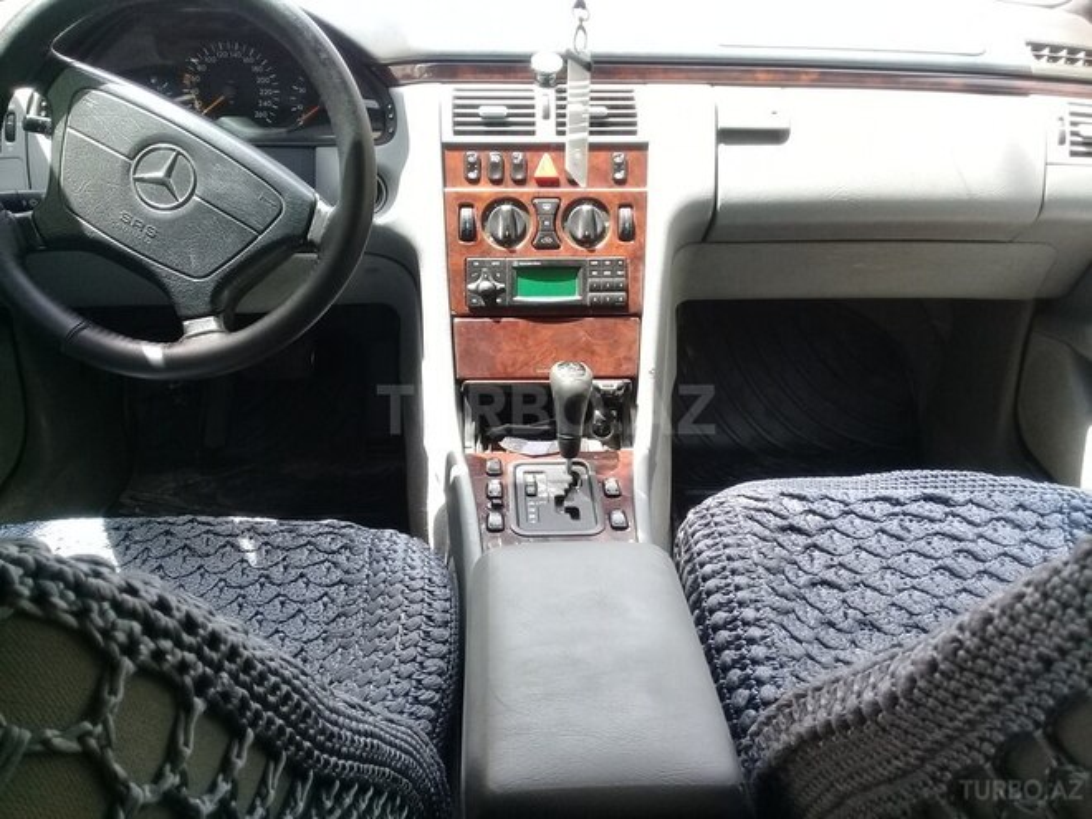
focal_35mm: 31
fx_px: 978
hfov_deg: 58.4
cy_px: 410
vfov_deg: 45.4
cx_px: 546
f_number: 2.2
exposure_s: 1/100
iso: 64
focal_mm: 3.3
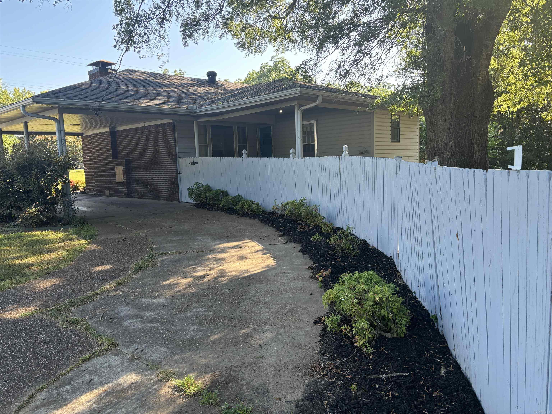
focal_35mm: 26
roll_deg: +2.1
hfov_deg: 67.3
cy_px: 207
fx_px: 415
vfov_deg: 53.1
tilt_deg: -6.5
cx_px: 276
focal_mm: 5.96
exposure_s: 1/243
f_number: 1.6
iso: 40
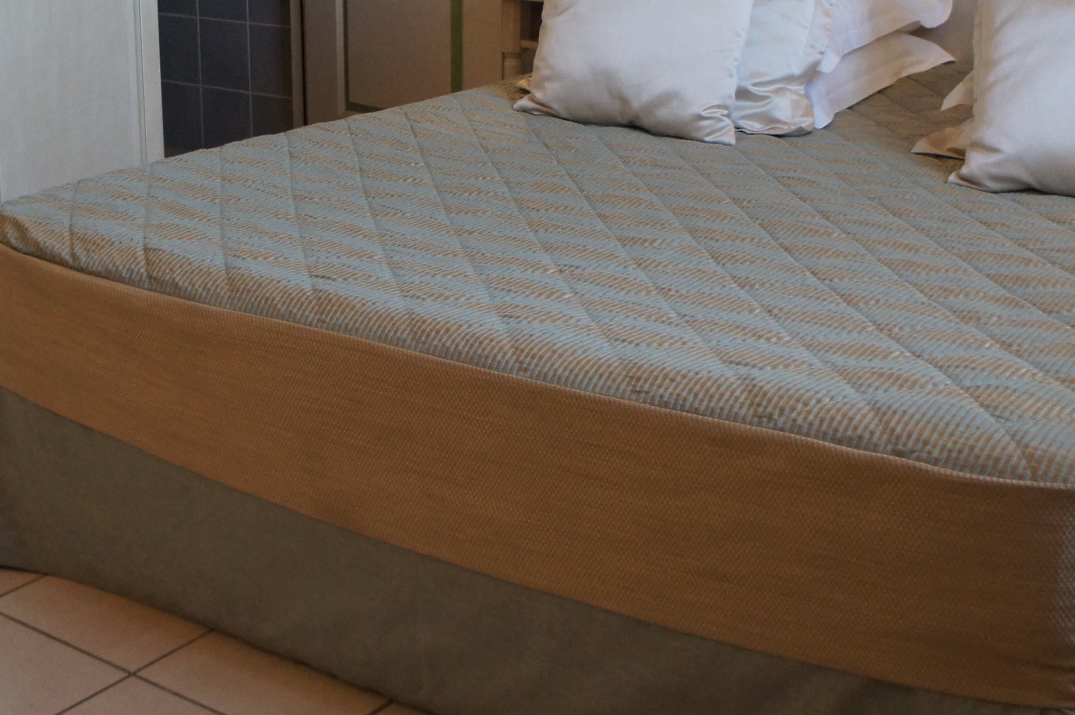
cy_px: 183
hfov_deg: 36.9
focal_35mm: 54
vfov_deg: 24.7
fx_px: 1611
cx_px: 474
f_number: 3.5
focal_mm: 18
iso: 1600
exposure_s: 1/80
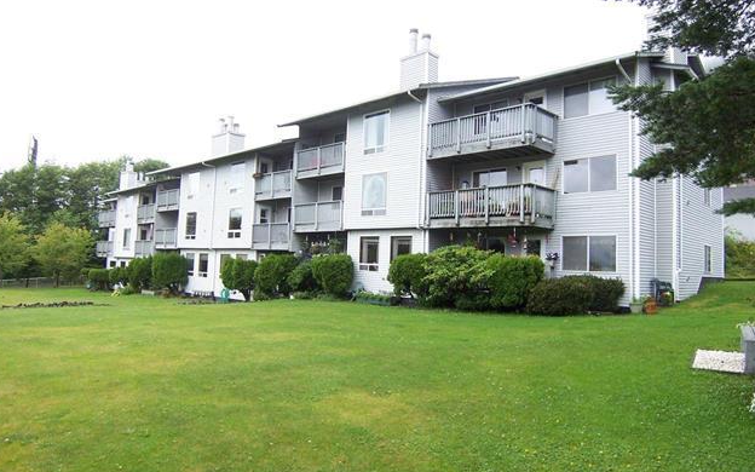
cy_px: 230
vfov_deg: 49.3
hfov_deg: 72.5
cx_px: 370
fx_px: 514
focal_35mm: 25
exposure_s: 1/200
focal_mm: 3.8
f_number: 2.8
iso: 64
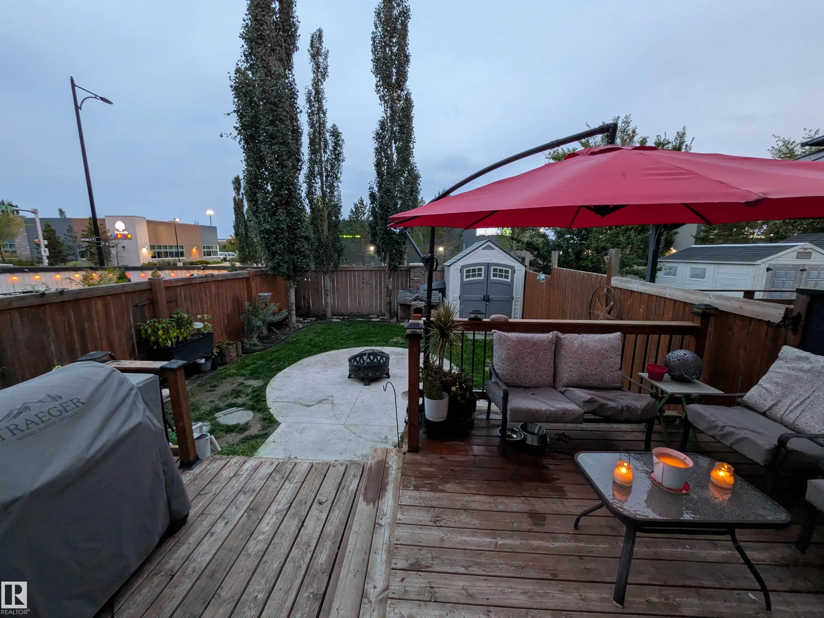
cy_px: 309
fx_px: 333
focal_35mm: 14
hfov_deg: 102.1
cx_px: 412
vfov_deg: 85.7
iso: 365
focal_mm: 1.83
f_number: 2.2
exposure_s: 1/30
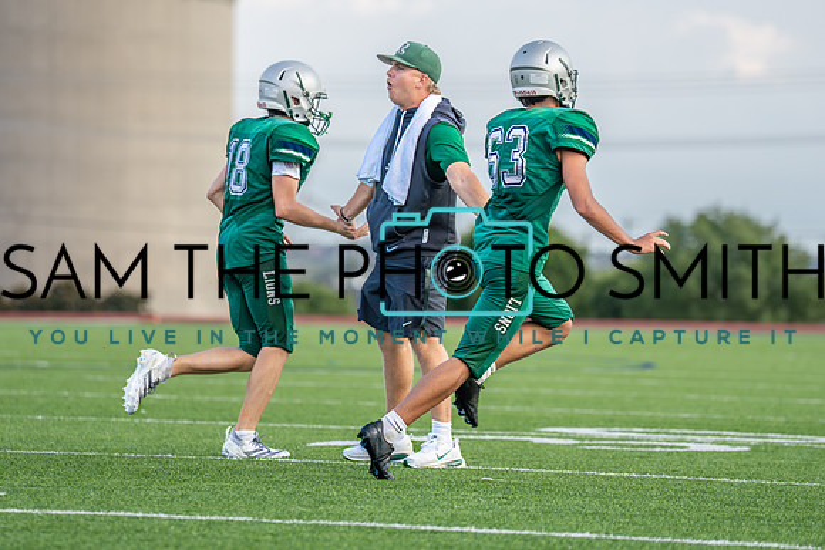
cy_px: 213
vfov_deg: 6.5
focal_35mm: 212
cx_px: 400
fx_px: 4857
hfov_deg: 9.7
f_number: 2.8
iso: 500
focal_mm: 154
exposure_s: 1/1600
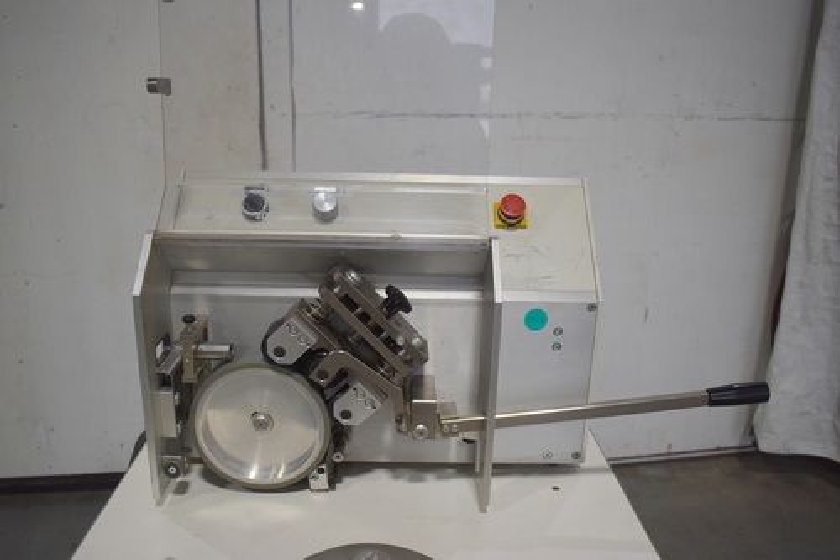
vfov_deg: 43.6
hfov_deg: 61.9
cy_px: 280
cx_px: 420
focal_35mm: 30
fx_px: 700
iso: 450
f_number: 3.8
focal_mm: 20
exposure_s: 1/250
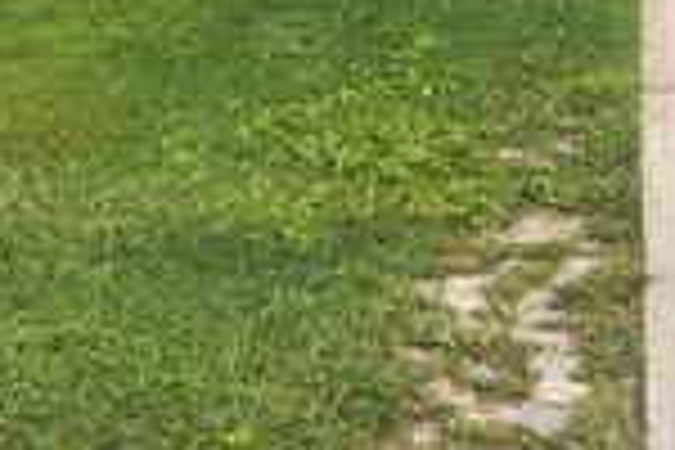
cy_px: -178
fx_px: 1687
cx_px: 603
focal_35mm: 90
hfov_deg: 22.1
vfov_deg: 14.4
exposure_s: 1/3571
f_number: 1.5
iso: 50
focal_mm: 5.7
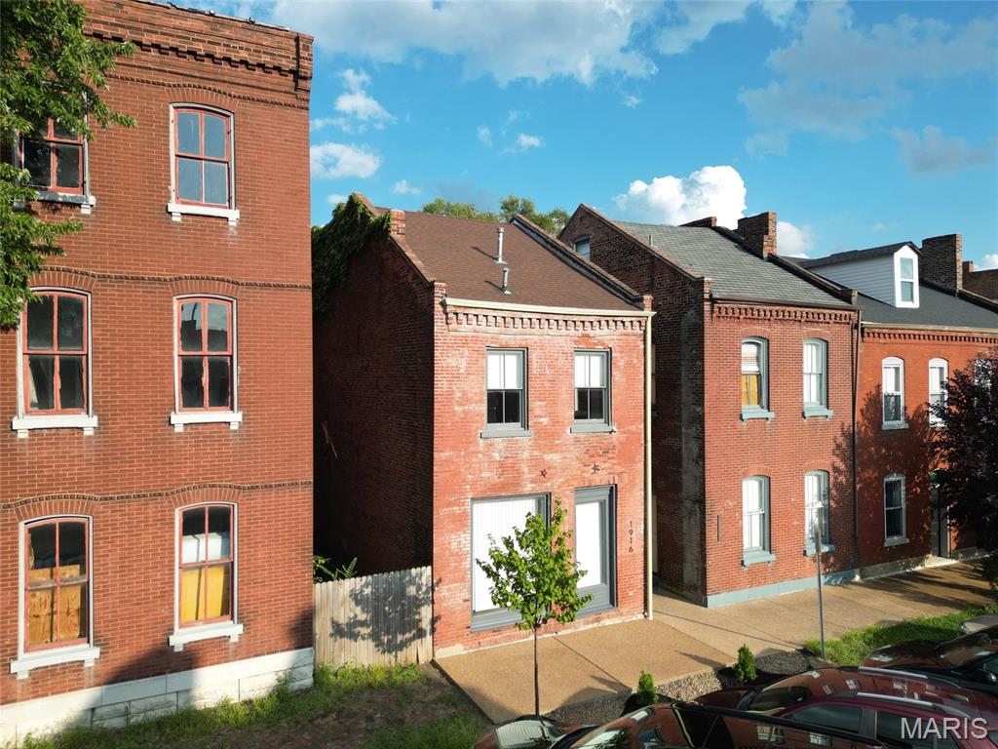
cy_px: 374
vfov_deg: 56.8
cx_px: 499
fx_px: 692
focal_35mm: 24
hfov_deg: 71.6
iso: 100
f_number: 1.7
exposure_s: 1/1500
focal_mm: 6.72
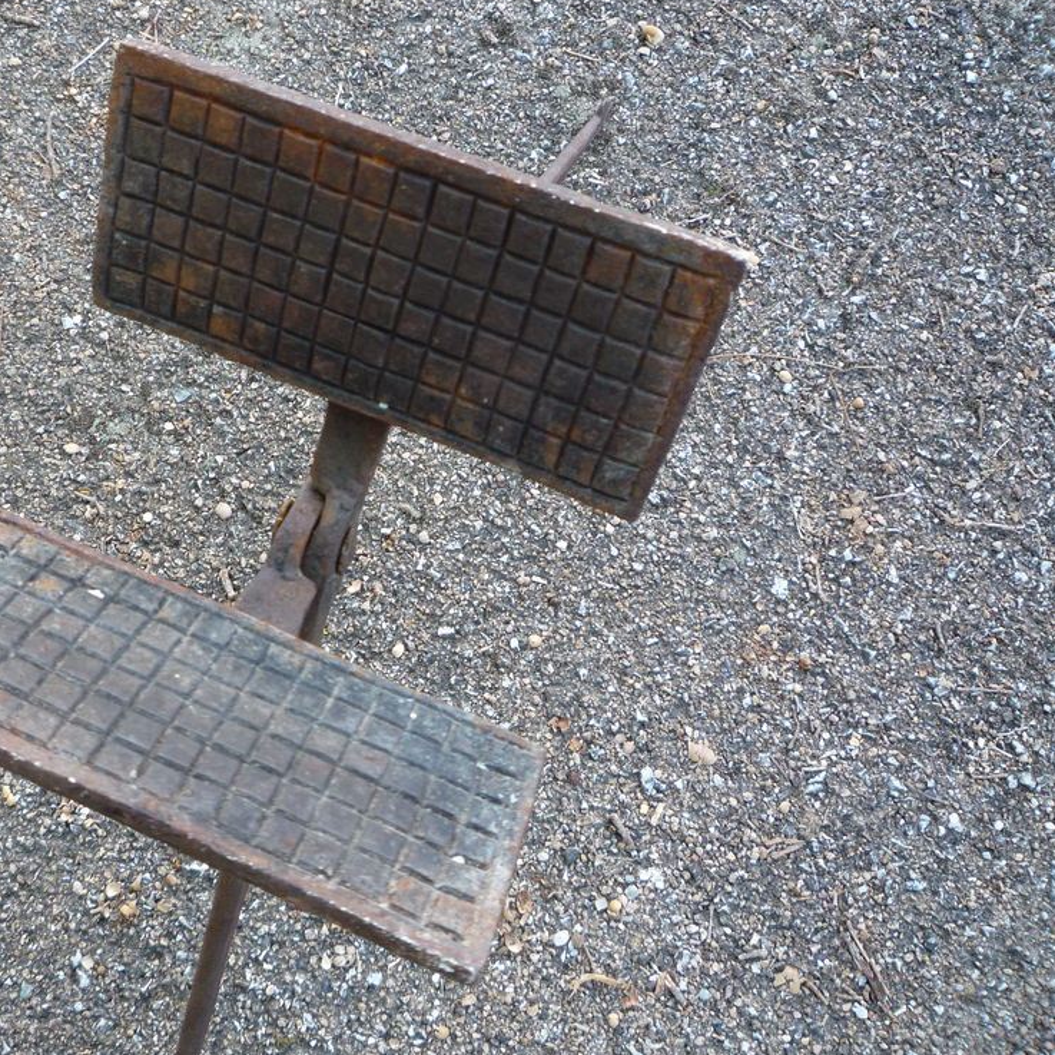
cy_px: 521
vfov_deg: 46.0
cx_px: 346
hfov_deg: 45.3
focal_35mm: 36
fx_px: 1241
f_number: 3.3
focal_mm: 5.2
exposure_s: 1/30
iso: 100
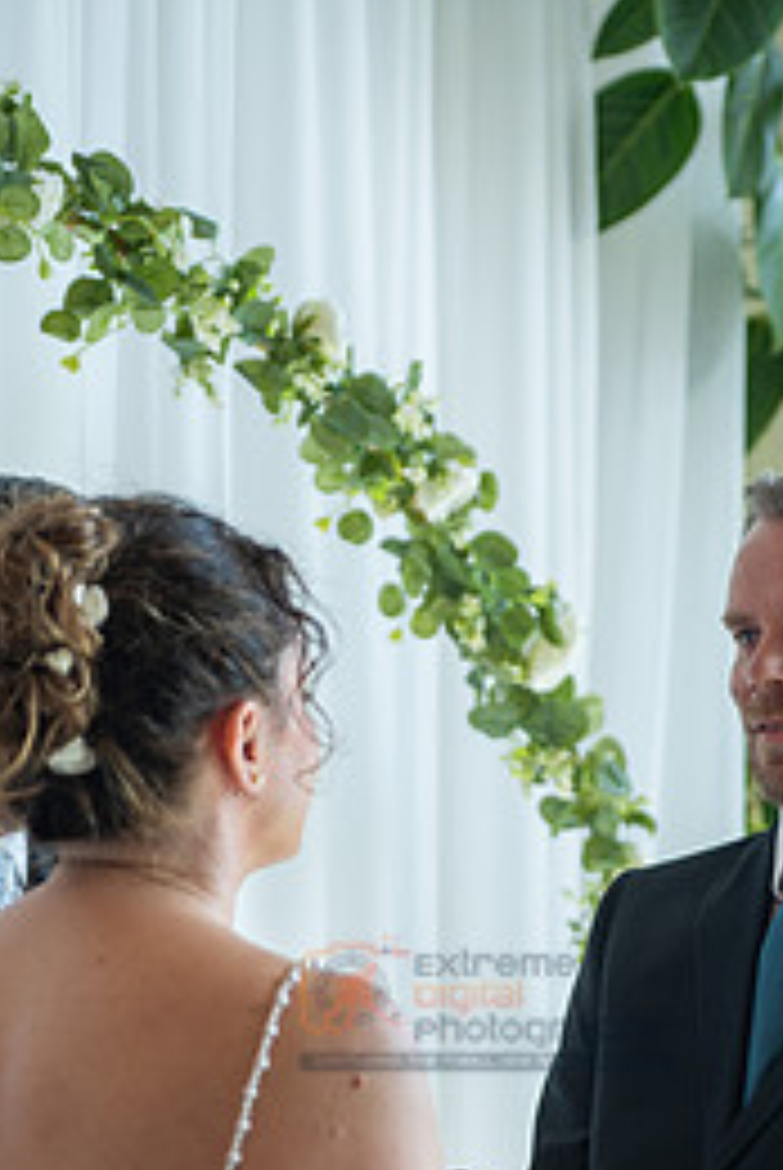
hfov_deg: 11.4
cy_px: 1004
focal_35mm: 121
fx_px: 3937
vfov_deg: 16.7
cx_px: 490
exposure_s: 1/160
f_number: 3.2
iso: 125
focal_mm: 70
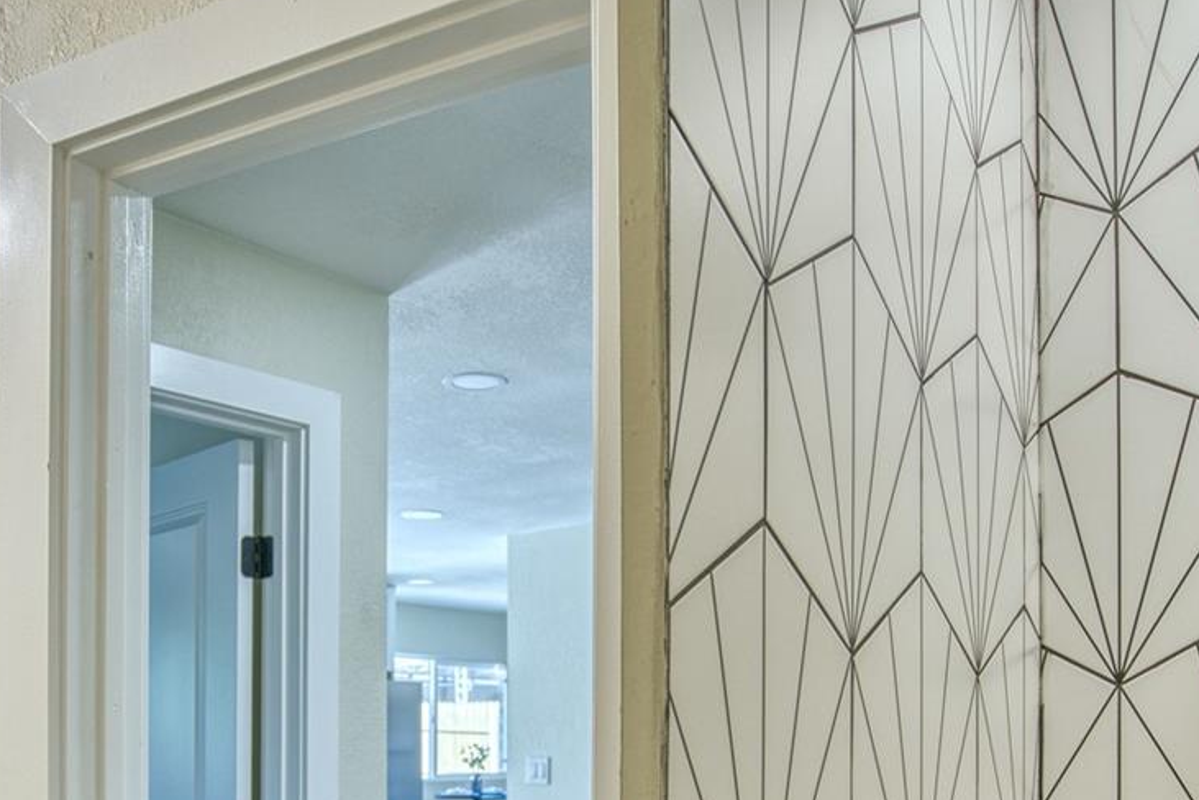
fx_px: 1166
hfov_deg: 53.8
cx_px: 454
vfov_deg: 35.2
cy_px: 751
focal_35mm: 35
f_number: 4
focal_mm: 16
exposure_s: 1/50
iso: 500
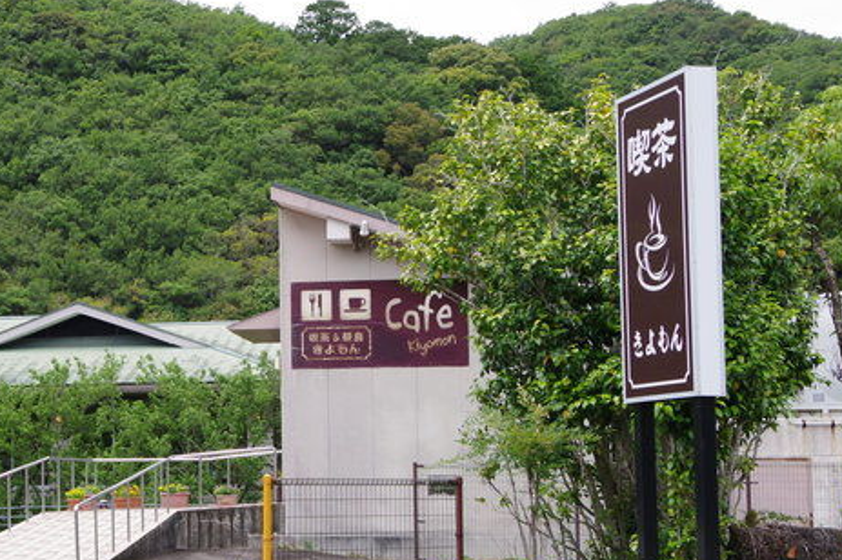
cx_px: 146
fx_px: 1729
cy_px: 321
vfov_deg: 18.4
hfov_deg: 26.7
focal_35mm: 74
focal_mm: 28
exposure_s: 1/250
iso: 400
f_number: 10
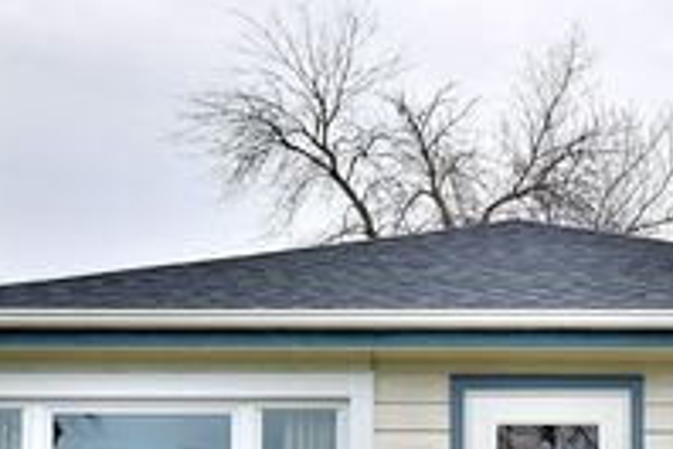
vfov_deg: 17.8
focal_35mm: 73
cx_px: 510
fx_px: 1357
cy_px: 553
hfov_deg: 27.4
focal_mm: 15
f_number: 8
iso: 160
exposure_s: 1/250
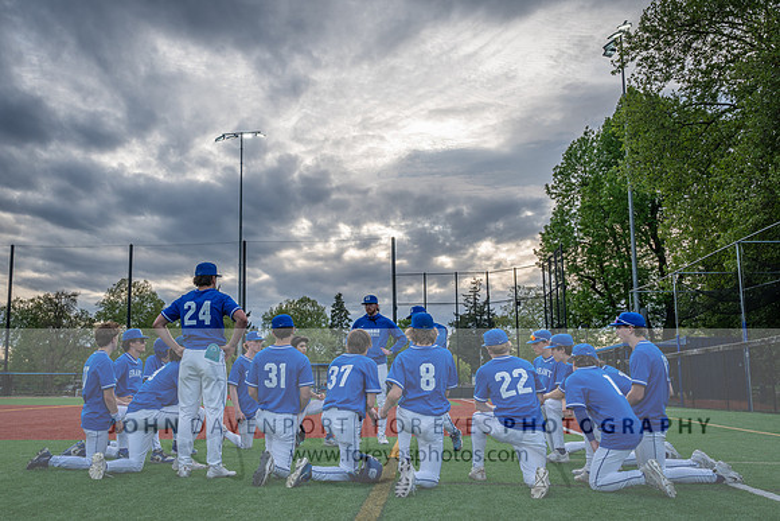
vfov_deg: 37.2
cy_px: 278
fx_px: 774
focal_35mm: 36
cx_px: 296
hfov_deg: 53.0
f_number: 6.3
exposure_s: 1/320
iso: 110
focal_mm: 26.5
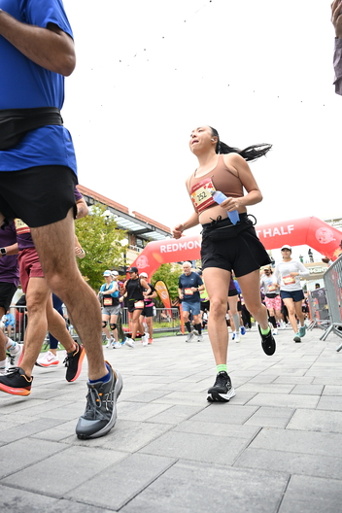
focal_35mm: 25
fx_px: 356
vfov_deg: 71.5
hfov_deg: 51.3
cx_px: 167
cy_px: 247
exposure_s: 1/640
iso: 2000
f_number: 4
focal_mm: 24
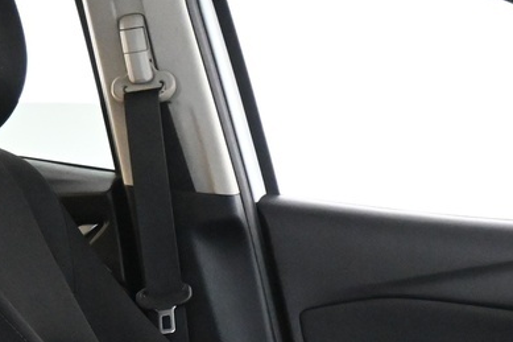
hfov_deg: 19.7
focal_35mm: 100
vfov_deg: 12.9
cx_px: 528
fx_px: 1424
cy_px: 516
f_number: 3.5
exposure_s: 1/25
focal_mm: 16
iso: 4500
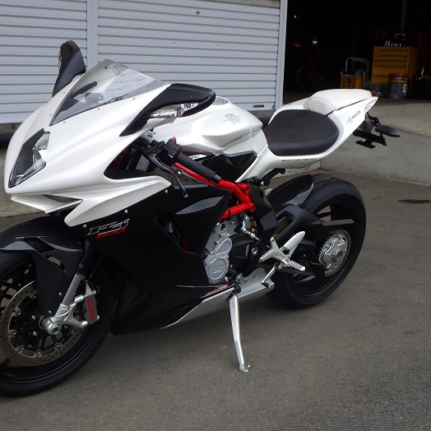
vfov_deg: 34.0
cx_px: 185
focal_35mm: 50
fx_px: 704
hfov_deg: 34.0
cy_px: 214
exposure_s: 1/250
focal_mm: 7.5
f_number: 5
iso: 125
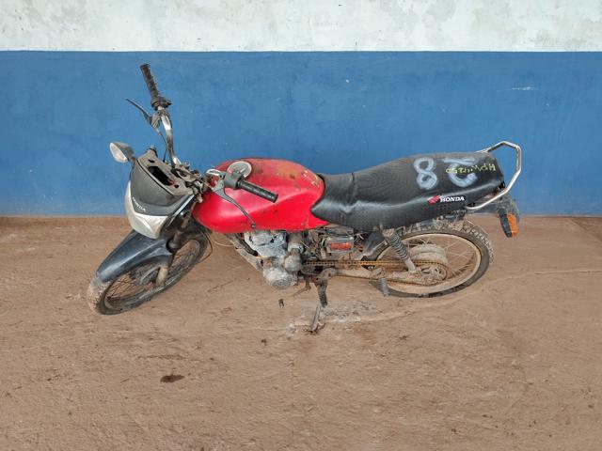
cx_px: 301
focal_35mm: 25
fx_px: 435
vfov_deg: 54.9
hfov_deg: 69.4
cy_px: 226
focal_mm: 4.71
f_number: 1.7
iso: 143
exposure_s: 1/183
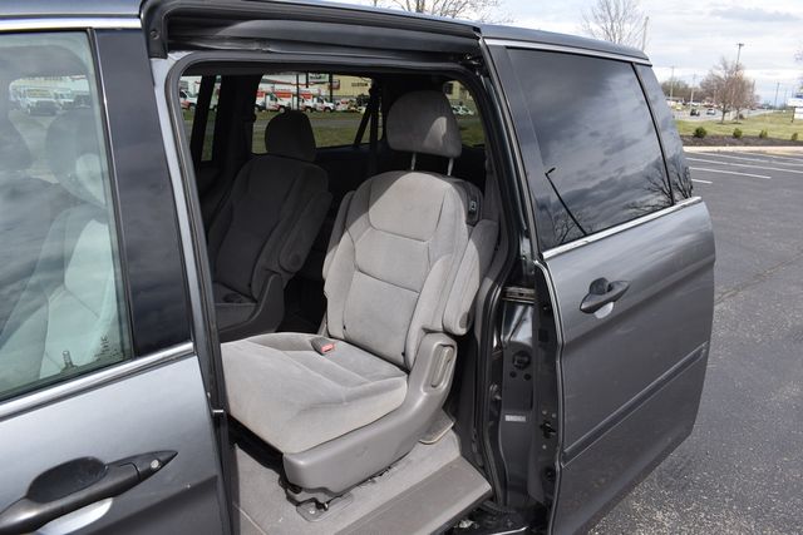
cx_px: 402
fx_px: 602
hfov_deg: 67.4
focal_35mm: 27
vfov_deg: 48.0
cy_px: 268
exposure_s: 1/250
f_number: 8
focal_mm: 18
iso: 180
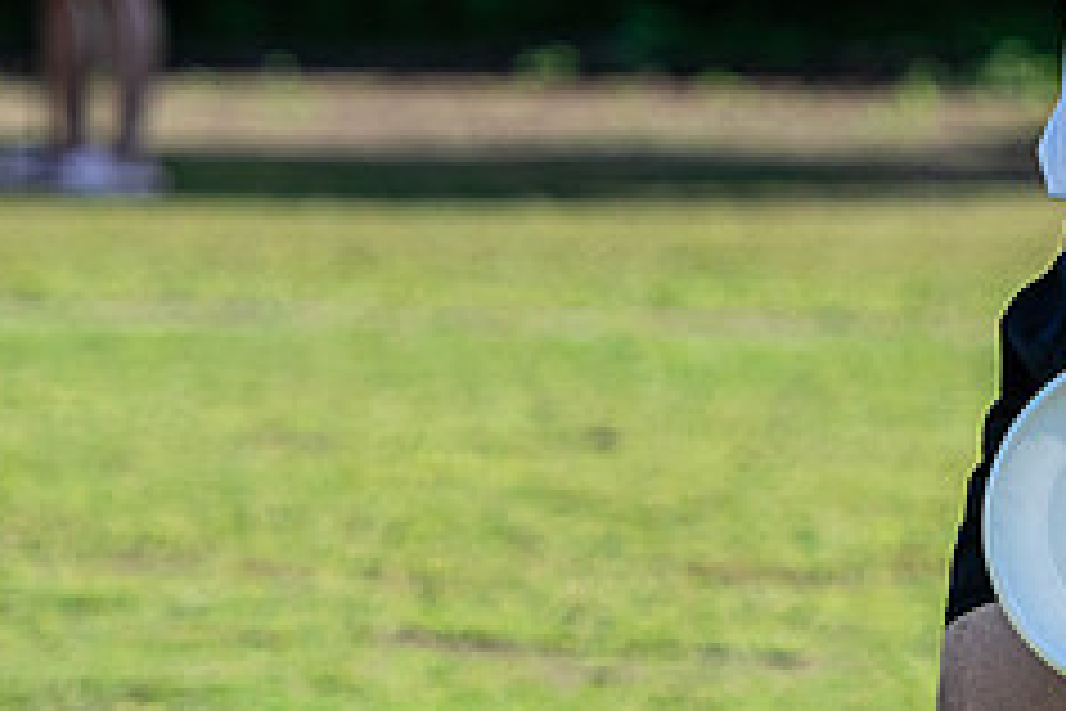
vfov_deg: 2.1
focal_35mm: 641
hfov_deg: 3.2
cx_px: 1174
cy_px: 82
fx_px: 18979
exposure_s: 1/2500
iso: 250
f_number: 3.2
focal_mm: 160
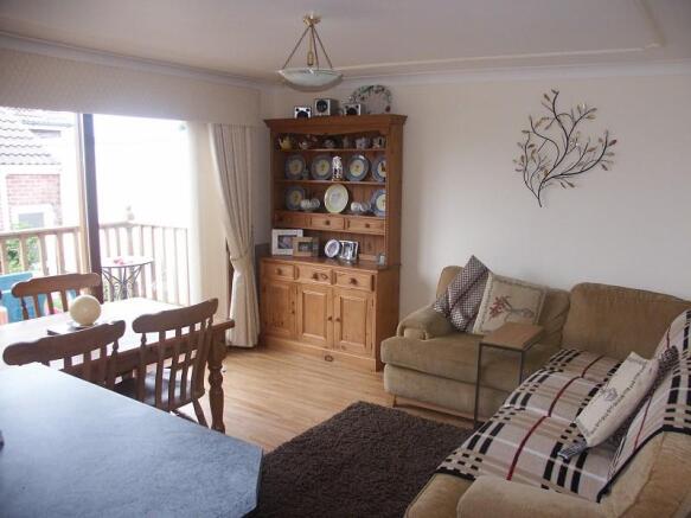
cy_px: 259
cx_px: 346
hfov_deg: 63.5
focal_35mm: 28
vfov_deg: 49.7
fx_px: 559
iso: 200
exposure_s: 1/125
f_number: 2.8
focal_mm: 7.37
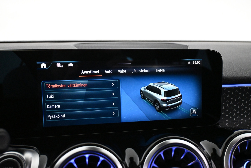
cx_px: 126
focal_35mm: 31
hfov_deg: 60.7
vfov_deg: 42.6
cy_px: 84
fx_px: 214
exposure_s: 1/100
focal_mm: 20.5
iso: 4000
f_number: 3.8
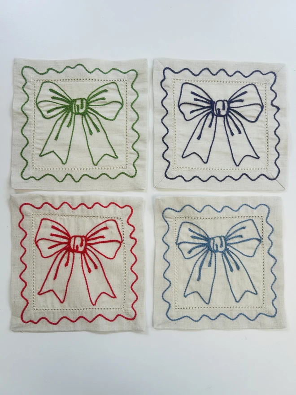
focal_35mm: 26
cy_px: 198
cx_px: 148
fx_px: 296
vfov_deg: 67.3
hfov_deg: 53.1
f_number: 1.5
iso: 50
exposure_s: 1/495
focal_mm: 5.7
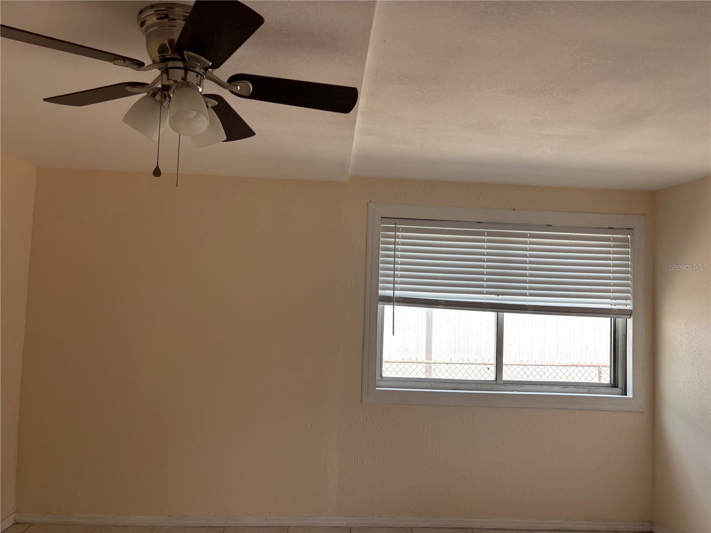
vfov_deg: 53.1
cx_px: 356
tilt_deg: +4.8
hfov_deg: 67.3
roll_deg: -1.9
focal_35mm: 26
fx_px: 534
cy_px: 266
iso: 50
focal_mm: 5.96
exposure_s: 1/121
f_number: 1.6
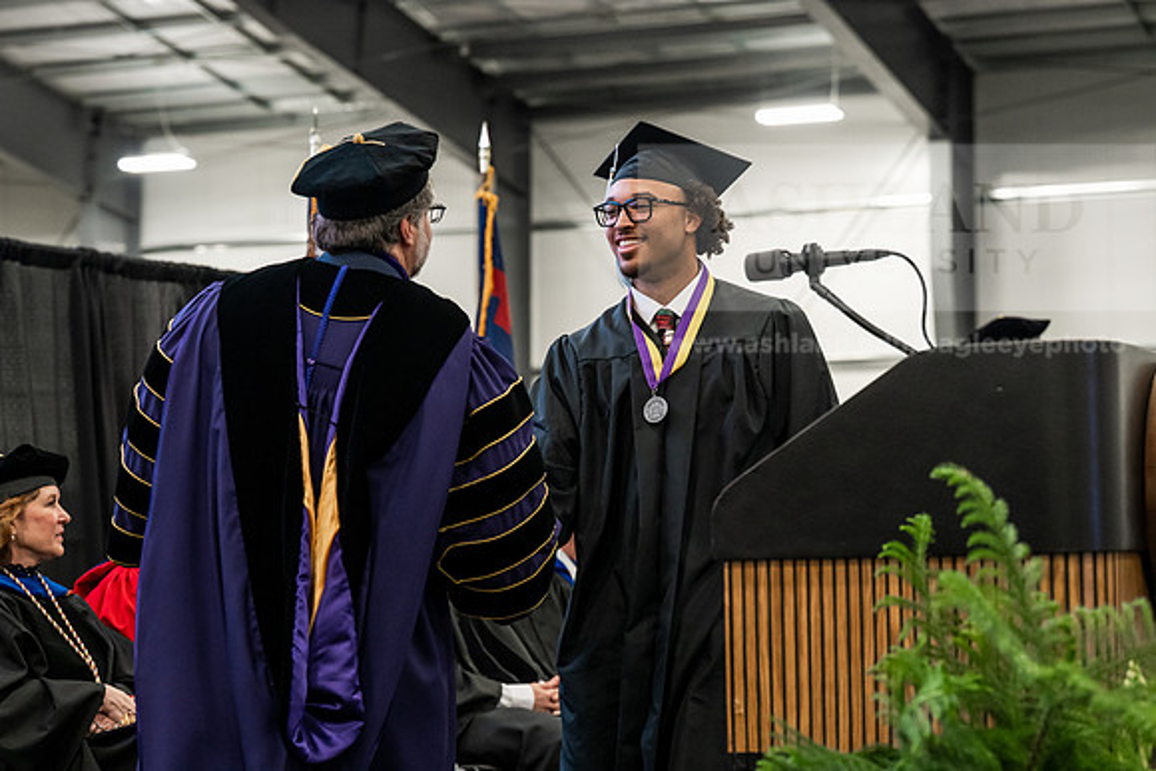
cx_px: 578
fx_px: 2762
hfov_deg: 23.6
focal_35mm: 86
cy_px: 386
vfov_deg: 15.9
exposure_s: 1/200
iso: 4000
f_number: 4.5
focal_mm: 86
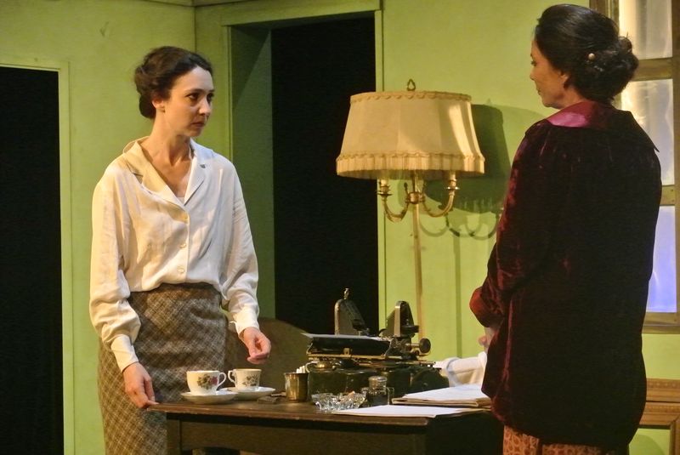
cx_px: 340
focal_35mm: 111
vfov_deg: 12.4
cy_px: 228
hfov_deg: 18.4
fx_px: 2099
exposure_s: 1/100
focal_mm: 41.2
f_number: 4
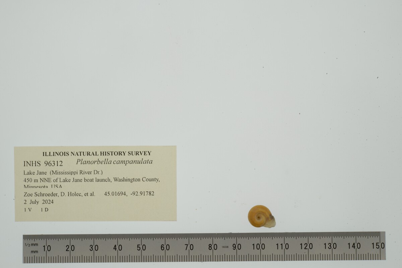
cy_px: 134
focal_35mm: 60
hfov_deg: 33.4
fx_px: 670
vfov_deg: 22.6
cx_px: 201
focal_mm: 60
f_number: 32
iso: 100
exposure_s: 1/13
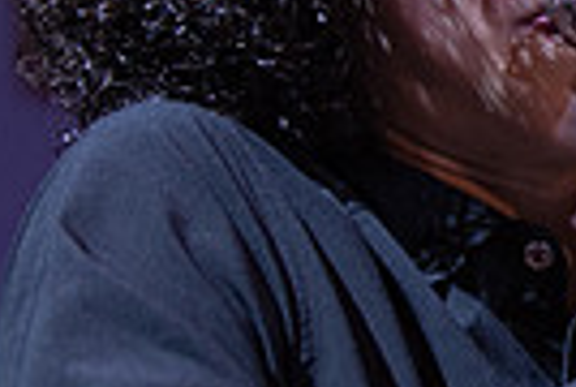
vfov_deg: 3.0
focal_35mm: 454
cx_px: 946
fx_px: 7280
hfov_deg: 4.5
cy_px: 15
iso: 400
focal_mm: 70
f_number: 2.8
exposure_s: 1/200
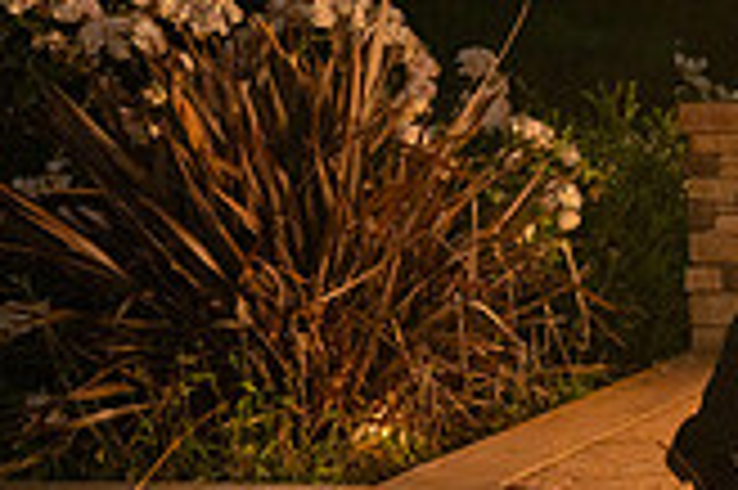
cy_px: 115
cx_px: 1215
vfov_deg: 16.0
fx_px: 1741
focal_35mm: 85
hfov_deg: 19.6
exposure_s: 1/160
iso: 800
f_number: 3.5
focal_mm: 24
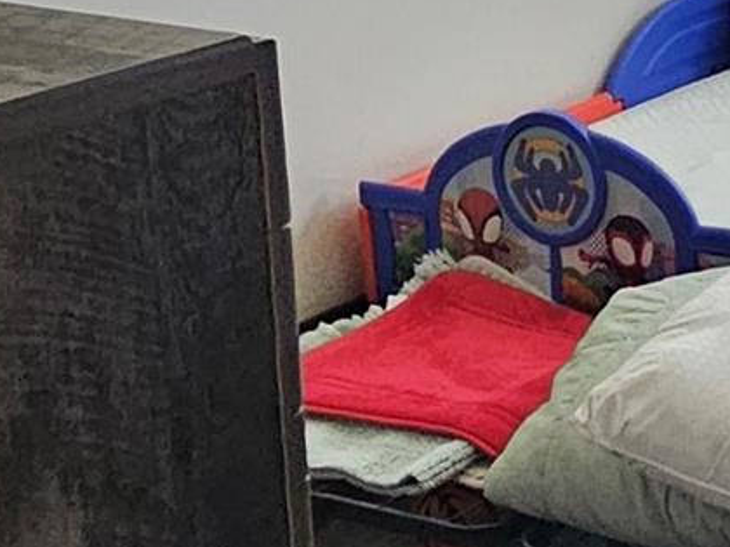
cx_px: 952
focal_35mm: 95
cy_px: 3
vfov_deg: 15.3
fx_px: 2003
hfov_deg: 19.1
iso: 320
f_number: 2.2
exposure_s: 1/40
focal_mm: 2.2
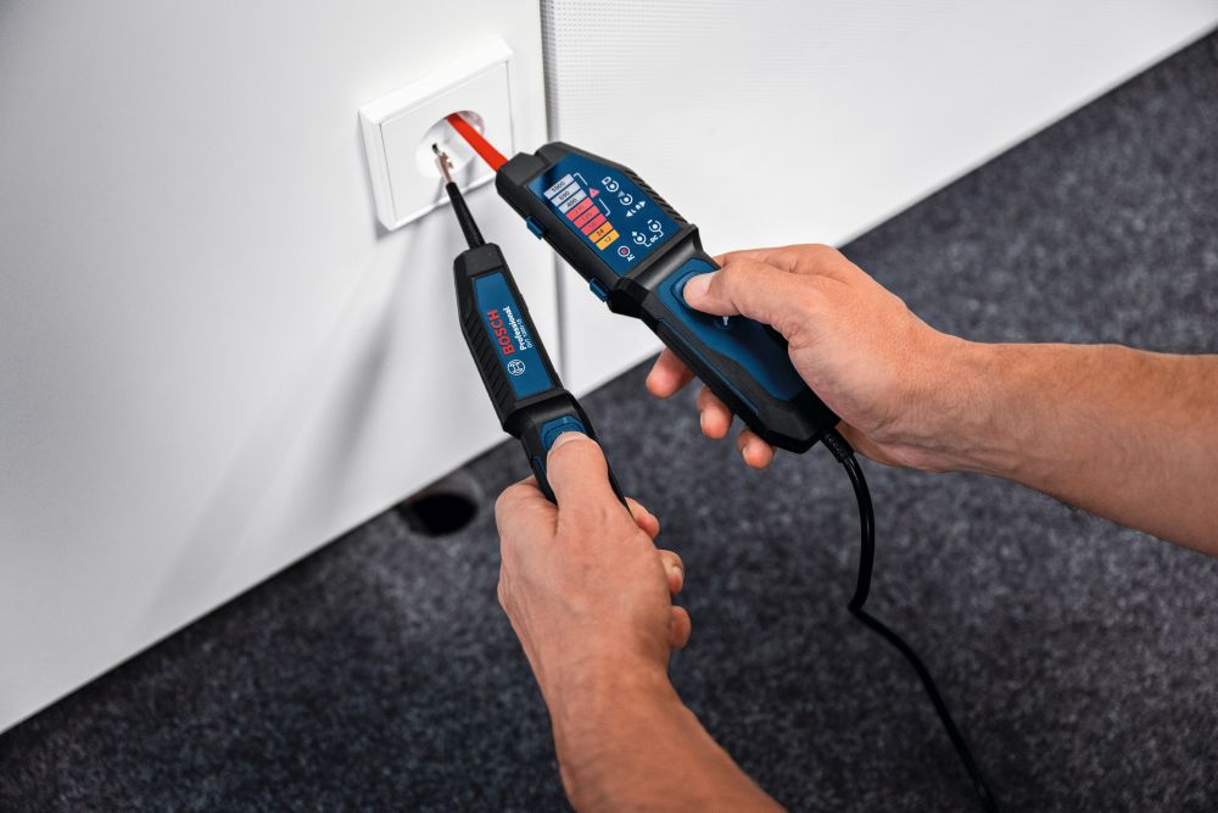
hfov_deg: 41.9
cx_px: 609
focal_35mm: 47
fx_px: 1590
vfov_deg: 28.7
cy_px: 406
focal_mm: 47
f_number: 3.2
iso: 1600
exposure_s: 1/100
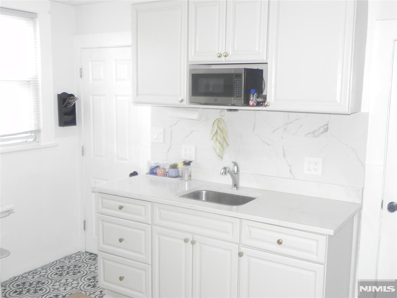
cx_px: 198
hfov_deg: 50.1
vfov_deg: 38.7
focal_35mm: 37
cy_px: 149
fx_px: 424
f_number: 3.2
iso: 200
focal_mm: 6.6
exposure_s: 1/30
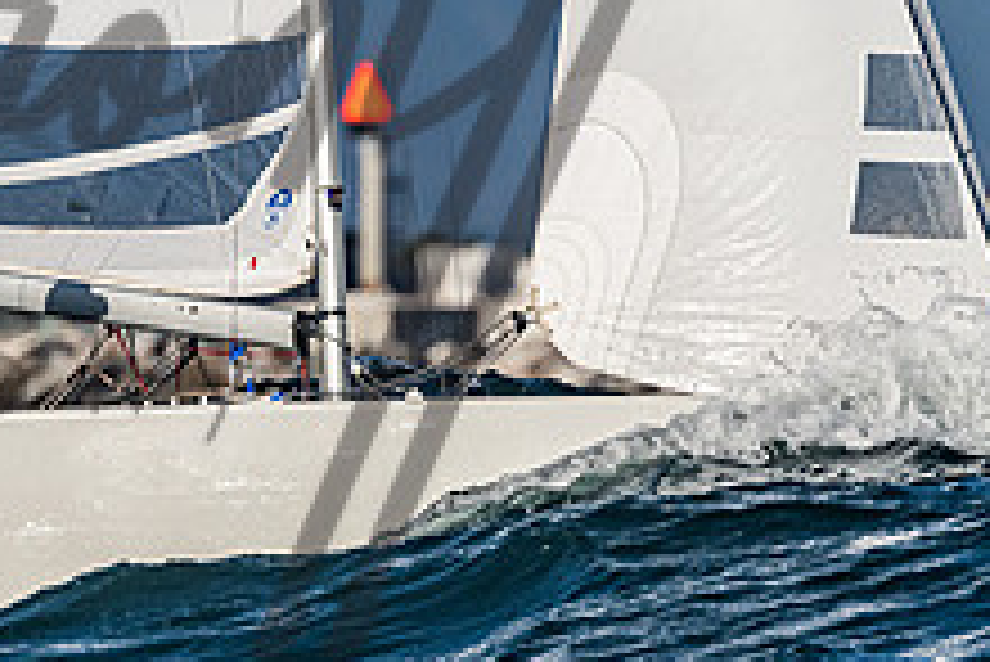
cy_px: 165
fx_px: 33158
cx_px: 223
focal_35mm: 1205
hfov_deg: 1.7
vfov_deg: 1.1
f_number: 5.6
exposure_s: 1/5000
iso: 400
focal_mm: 400
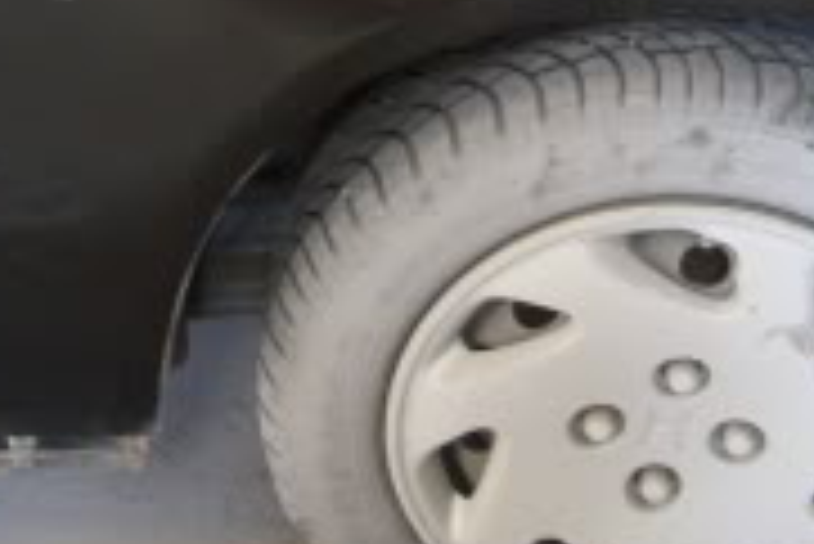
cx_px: 382
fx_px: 2399
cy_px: 65
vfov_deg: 12.8
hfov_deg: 19.3
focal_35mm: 106
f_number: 3.3
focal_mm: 6.3
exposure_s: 1/8
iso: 320
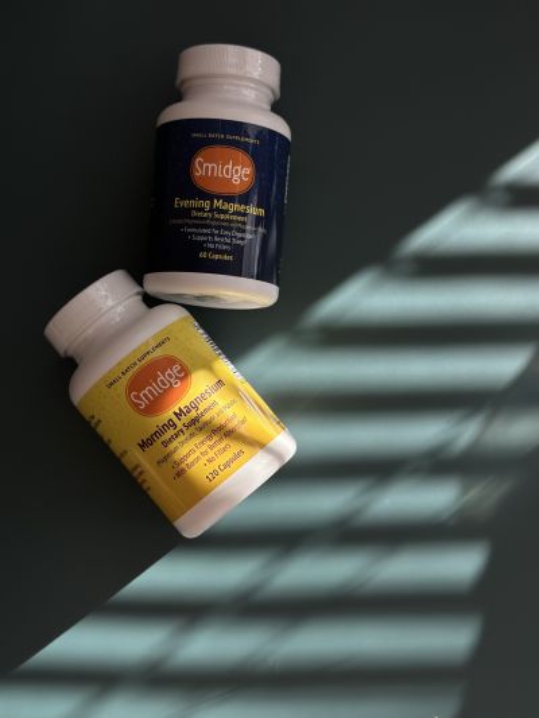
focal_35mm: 48
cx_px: 270
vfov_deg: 39.6
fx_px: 996
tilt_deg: -85.8
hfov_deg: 30.3
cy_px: 359
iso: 80
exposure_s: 1/1590
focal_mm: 6.86
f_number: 1.78
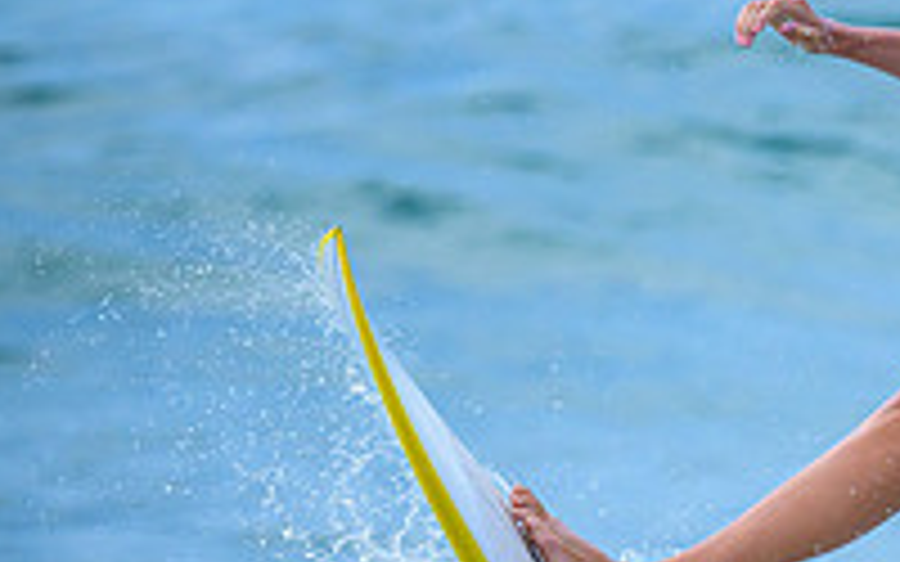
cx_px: 1159
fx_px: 61639
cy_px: 630
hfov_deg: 0.8
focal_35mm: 2513
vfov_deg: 0.5
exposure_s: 1/3200
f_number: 6.3
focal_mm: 800
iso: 720
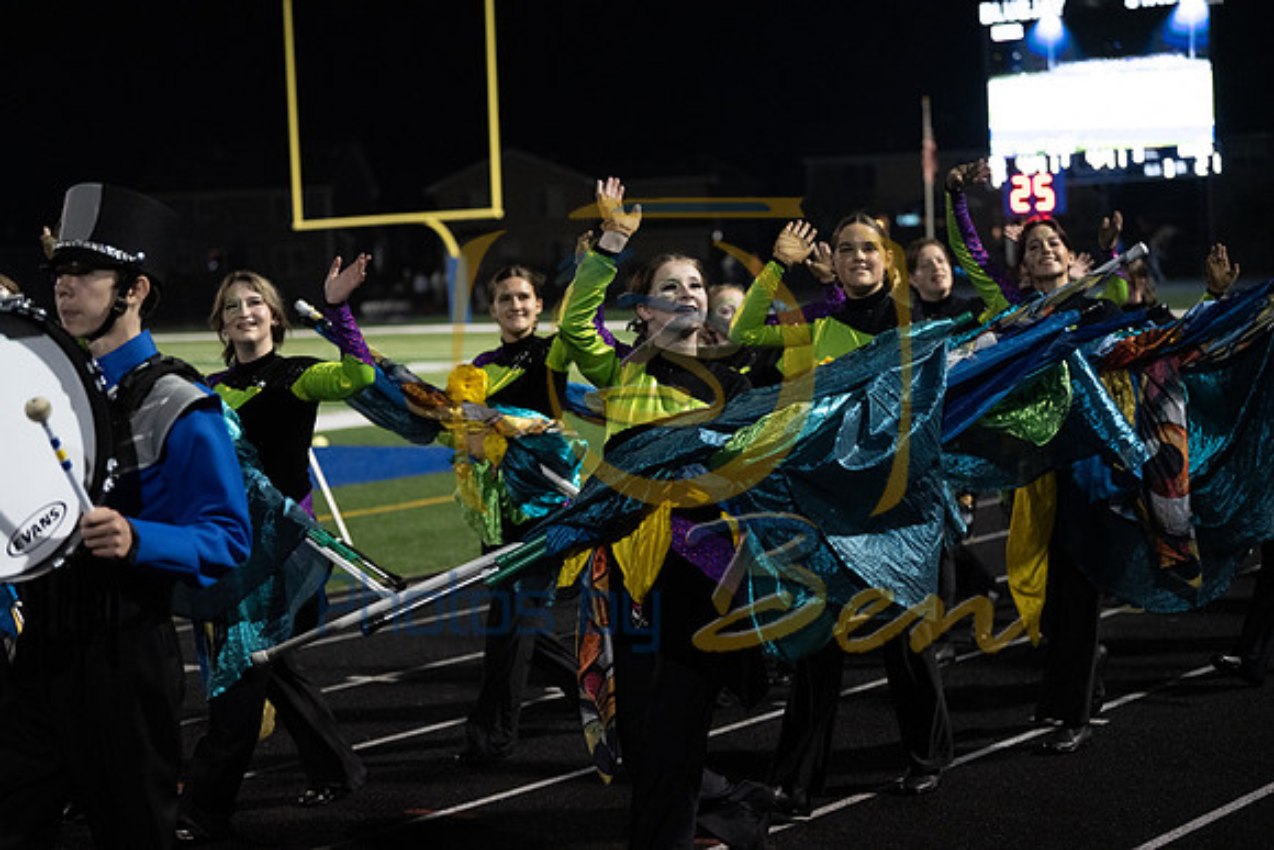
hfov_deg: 28.8
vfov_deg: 19.5
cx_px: 637
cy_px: 425
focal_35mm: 70
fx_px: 2478
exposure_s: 1/640
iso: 2500
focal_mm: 70
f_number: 2.8
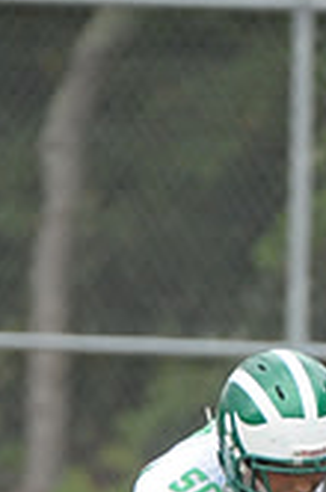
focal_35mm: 1781
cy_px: 812
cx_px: 372
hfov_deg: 0.8
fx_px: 24292
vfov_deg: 1.2
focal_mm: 340
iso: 1600
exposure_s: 1/3200
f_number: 4
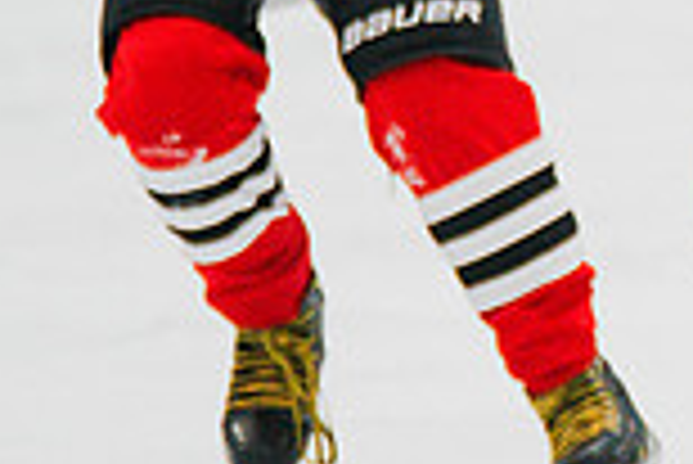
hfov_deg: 1.6
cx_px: 1157
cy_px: 43
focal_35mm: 1253
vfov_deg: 1.1
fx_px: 24142
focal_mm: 261
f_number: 3.2
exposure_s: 1/1600
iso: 3200
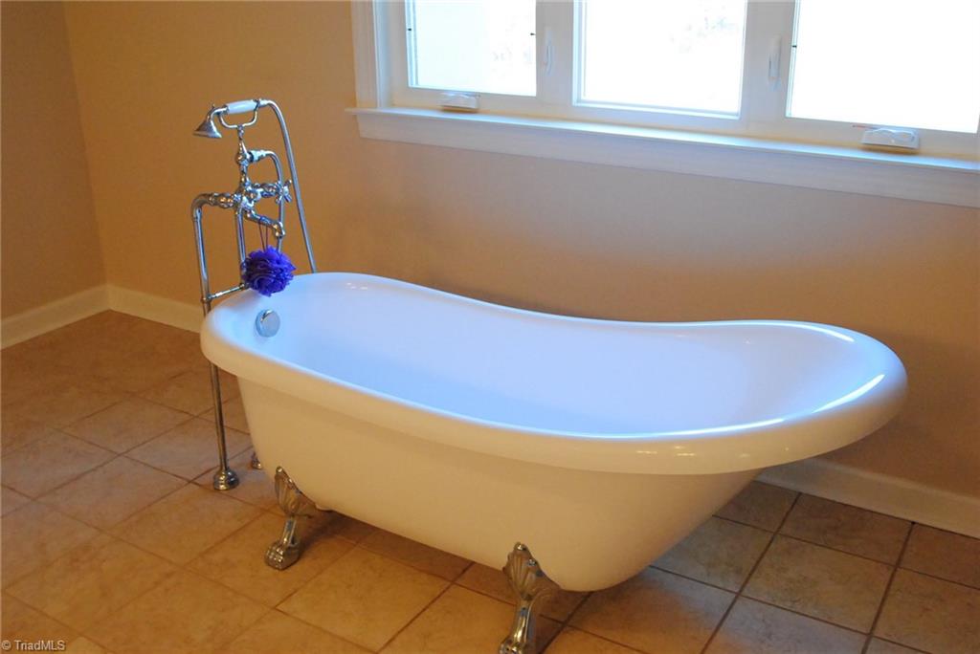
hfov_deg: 53.1
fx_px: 981
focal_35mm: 36
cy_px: 327
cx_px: 490
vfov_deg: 36.9
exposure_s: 1/40
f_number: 7.1
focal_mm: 24
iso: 1600
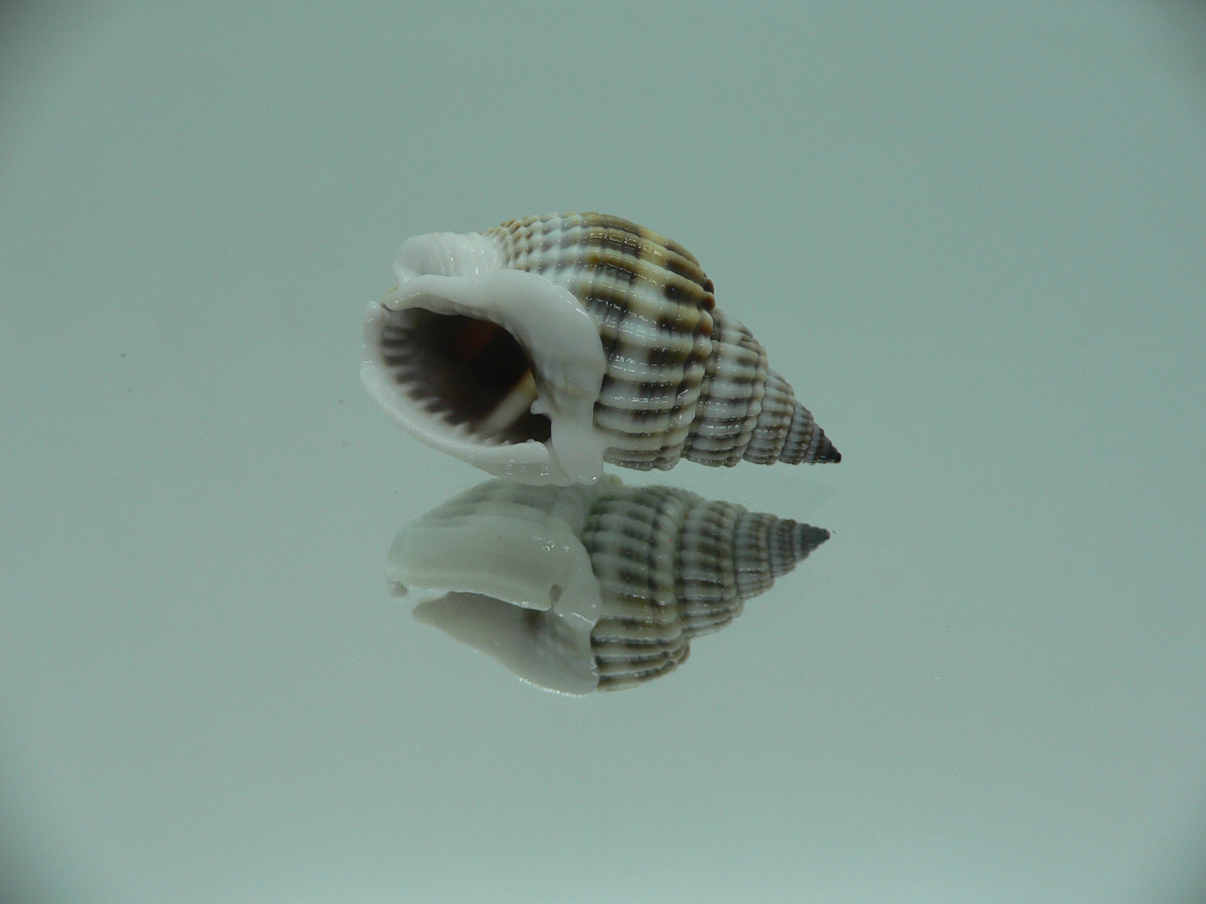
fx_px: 1219
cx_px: 603
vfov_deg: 40.7
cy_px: 452
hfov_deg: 52.6
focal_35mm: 35
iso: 80
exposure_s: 1/60
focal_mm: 4.6
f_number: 2.8
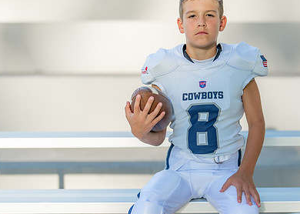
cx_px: 219
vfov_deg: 16.2
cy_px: 109
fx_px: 749
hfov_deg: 22.5
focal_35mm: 88
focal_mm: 50
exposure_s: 1/2500
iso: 100
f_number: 1.2
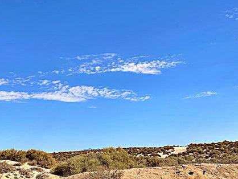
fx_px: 365
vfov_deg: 27.5
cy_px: 108
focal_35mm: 53
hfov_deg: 36.0
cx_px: 94
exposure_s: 1/6993
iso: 32
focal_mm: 5.1
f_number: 1.6
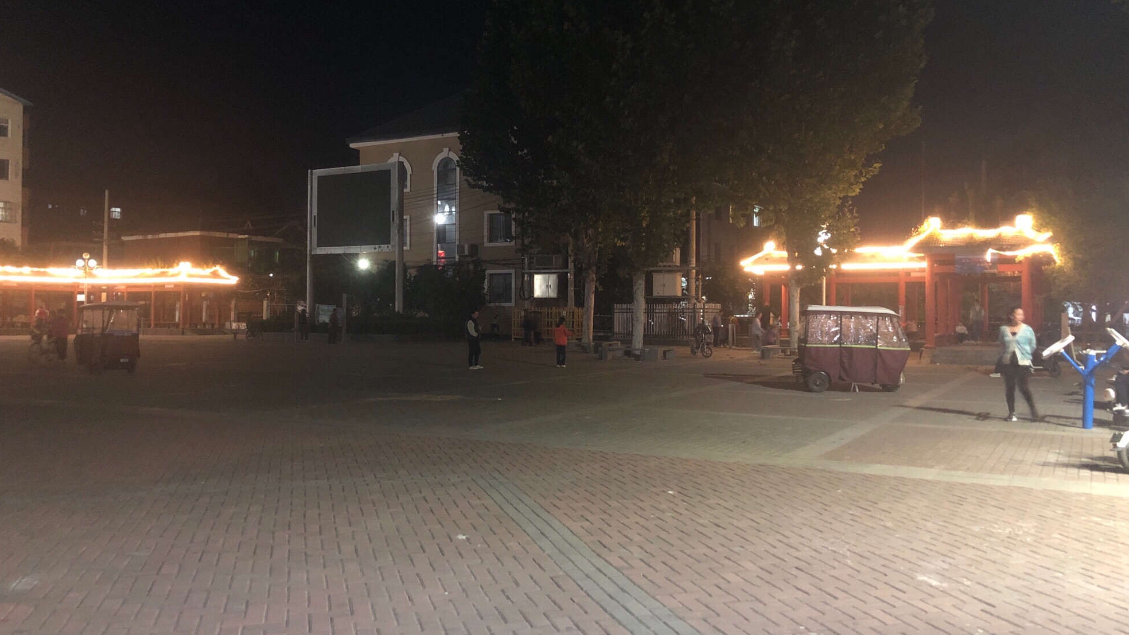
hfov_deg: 62.6
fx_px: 928
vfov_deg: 37.8
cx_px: 567
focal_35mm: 31
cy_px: 307
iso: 125
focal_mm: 3.99
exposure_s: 1/4
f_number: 1.8
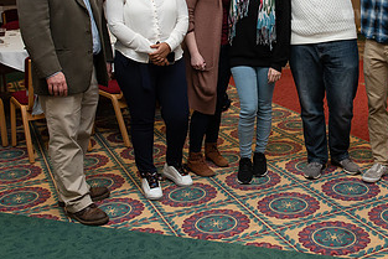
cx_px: 285
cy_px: 39
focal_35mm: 50
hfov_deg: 38.7
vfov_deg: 26.3
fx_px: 539
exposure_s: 1/200
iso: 1600
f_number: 5.6
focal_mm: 27
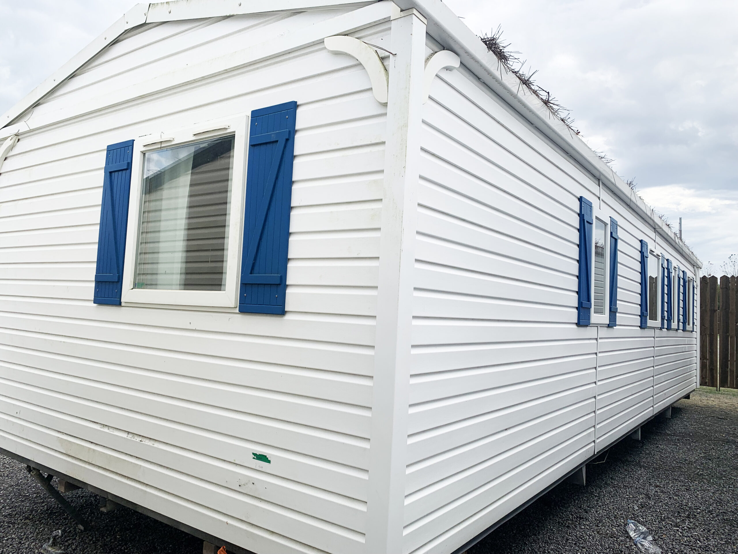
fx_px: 554
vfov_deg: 53.1
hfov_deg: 67.3
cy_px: 277
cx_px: 369
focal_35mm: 26
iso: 25
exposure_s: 1/822
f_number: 1.8
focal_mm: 4.25
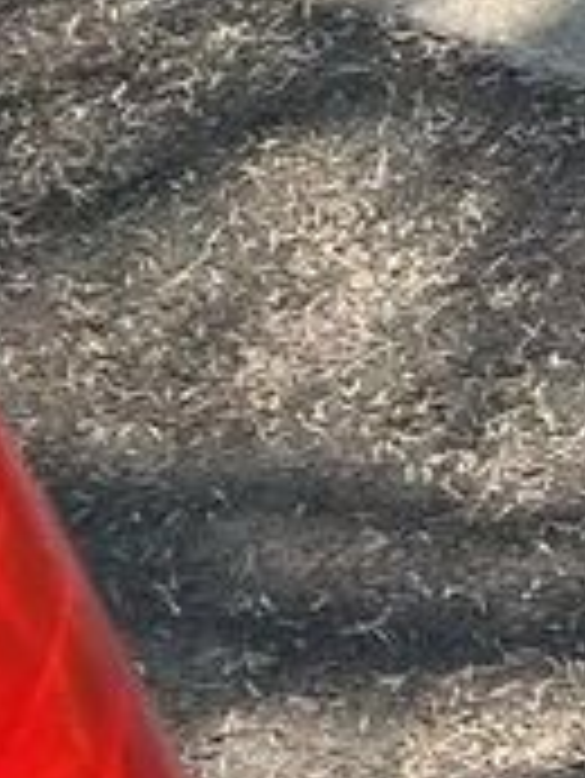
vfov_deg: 7.8
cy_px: -1851
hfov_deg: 6.4
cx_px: 1980
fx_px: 4614
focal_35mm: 205
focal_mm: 5.7
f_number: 1.5
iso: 50
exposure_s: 1/692
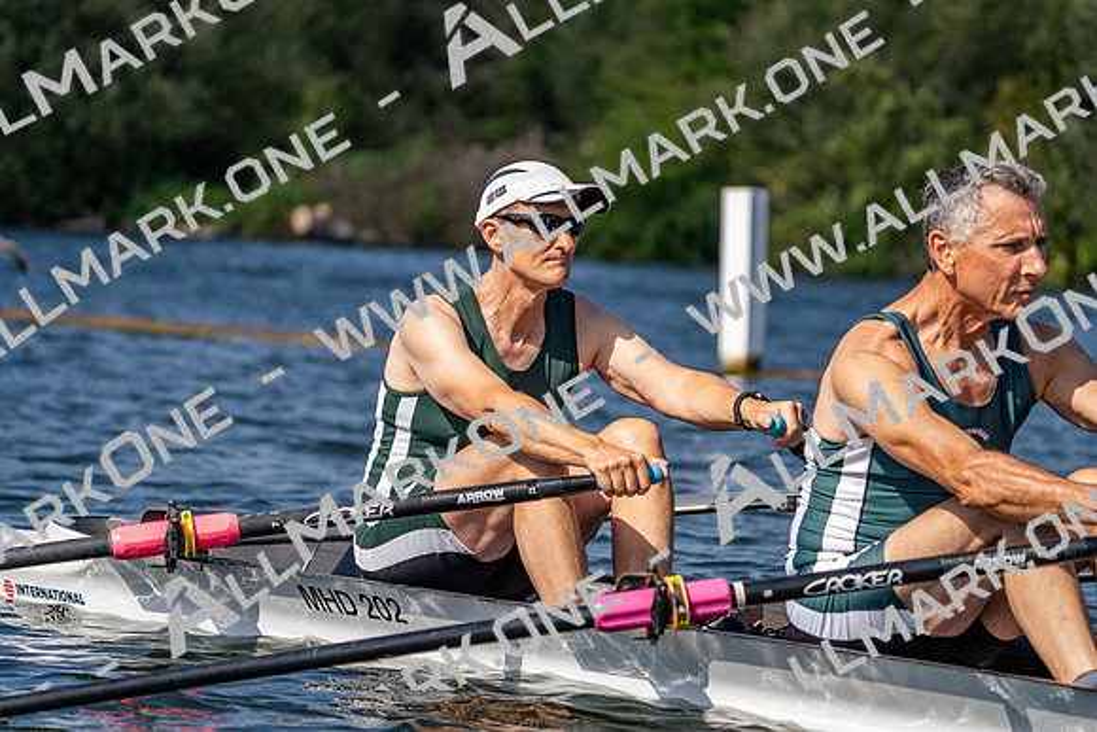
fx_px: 6096
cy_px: 366
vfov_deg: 6.9
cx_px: 548
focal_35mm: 200
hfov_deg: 10.3
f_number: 5.6
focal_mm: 200
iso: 160
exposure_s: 1/1600
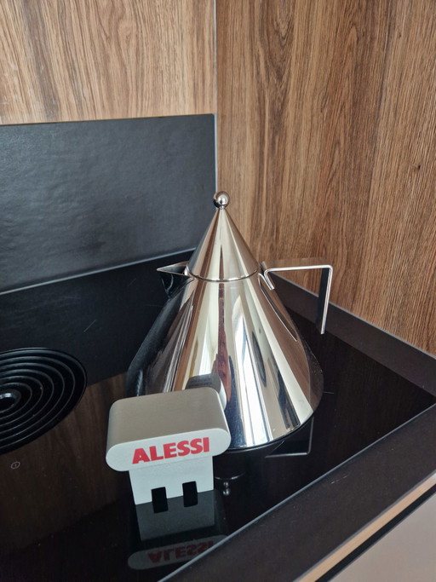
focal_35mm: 23
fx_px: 386
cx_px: 218
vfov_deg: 73.9
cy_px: 291
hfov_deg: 58.9
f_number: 1.8
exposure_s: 1/100
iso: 1000
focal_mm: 5.4
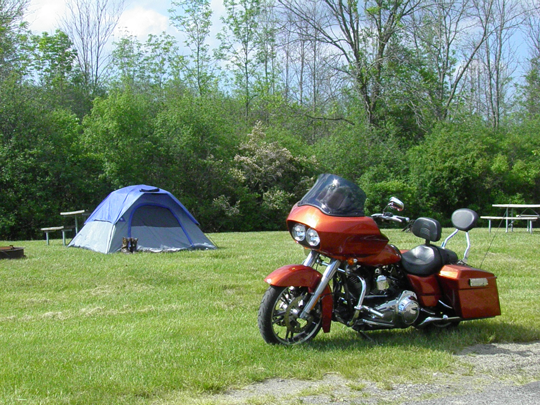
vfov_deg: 26.6
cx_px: 270
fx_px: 858
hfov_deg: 34.9
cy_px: 202
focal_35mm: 55
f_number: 6.5
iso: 500
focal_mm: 10
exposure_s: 1/1600
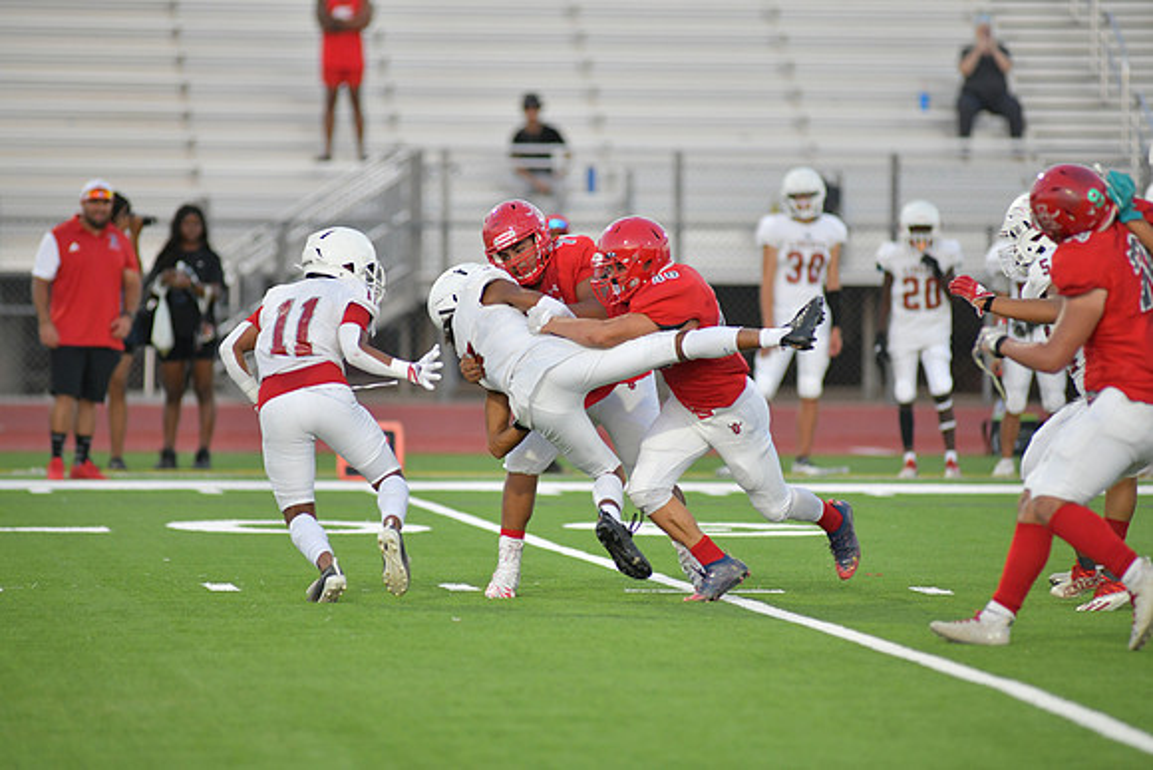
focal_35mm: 300
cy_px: 385
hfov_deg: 6.9
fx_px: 9610
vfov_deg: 4.6
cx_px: 576
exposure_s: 1/1250
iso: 2000
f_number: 3.5
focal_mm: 300
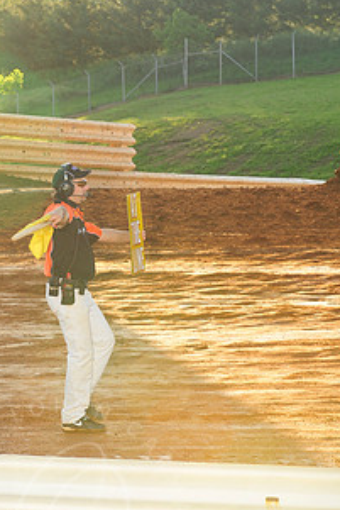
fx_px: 2504
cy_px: 254
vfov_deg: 11.6
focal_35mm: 177
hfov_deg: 7.8
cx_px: 61
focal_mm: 92
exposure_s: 1/320
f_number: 7.1
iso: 400
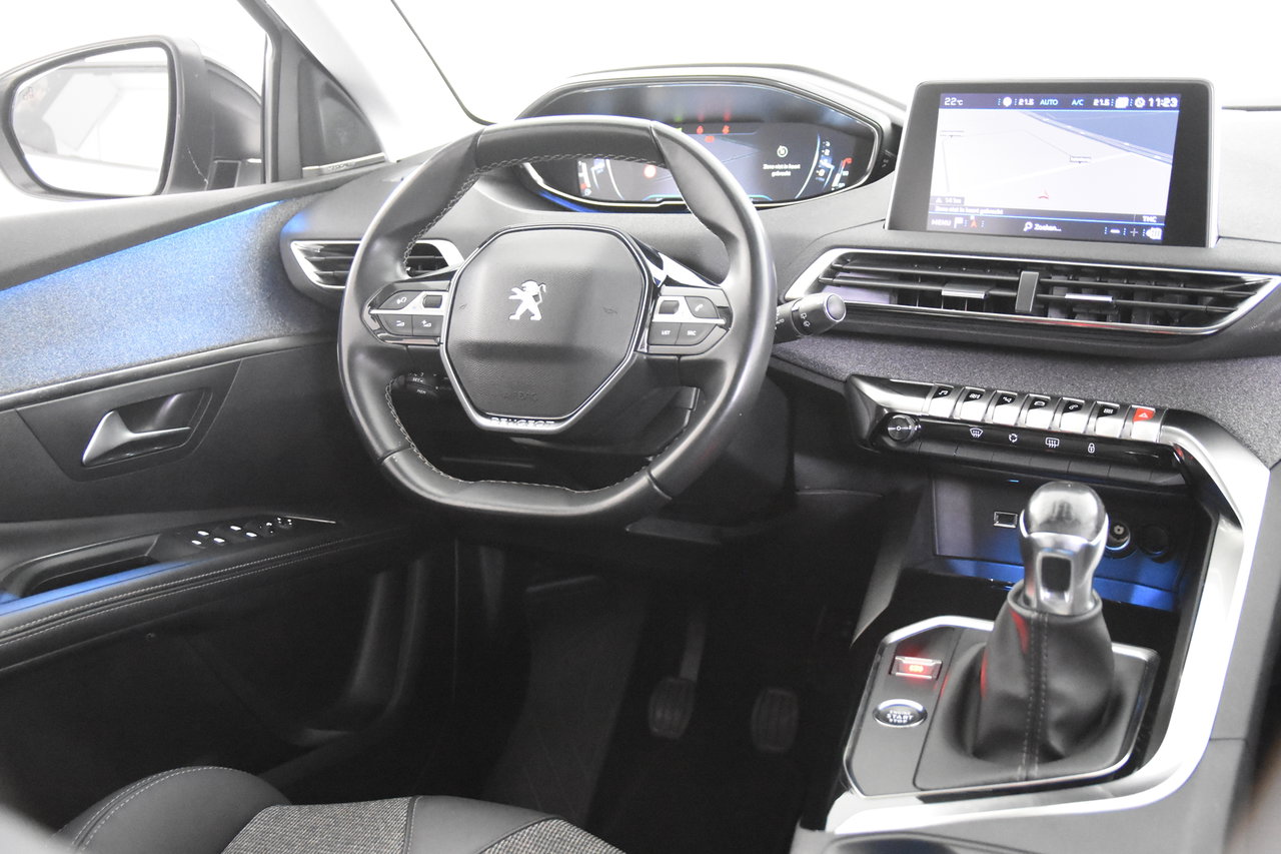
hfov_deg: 49.6
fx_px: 1387
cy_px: 427
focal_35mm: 39
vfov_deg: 34.2
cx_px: 640
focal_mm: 26
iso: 9000
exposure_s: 1/40
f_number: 3.2
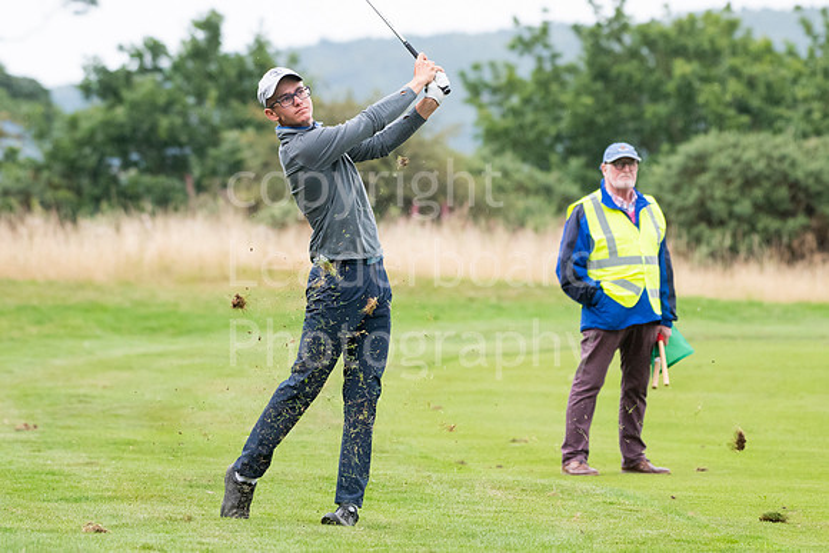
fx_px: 9951
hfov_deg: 4.8
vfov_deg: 3.2
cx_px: 423
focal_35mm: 432
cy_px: 257
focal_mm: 260
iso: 2000
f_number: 5.6
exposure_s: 1/1250
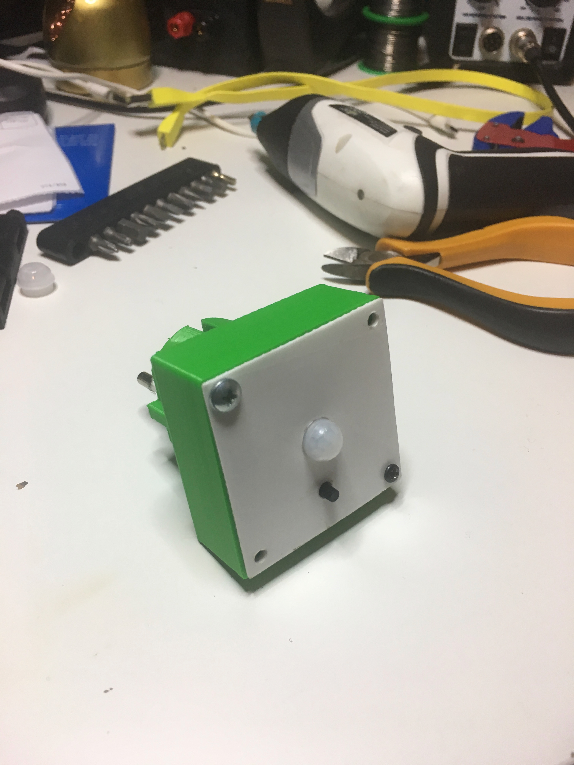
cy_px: 382
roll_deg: -1.1
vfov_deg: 61.7
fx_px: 641
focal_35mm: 29
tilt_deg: -38.6
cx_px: 287
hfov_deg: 48.2
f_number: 2.2
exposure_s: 1/33
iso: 32
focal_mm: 4.15
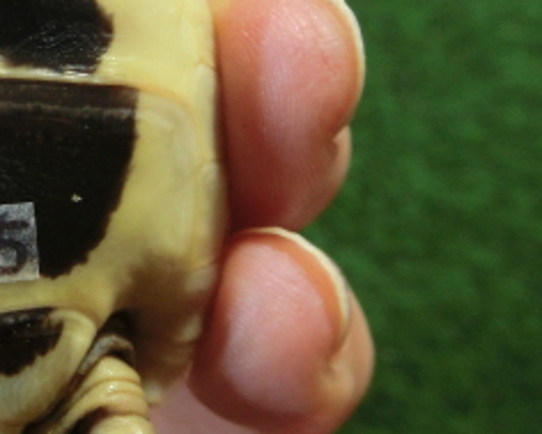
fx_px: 1188
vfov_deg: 20.6
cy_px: 115
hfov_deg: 24.1
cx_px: -53
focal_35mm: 74
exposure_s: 1/60
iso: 250
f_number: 3
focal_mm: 5
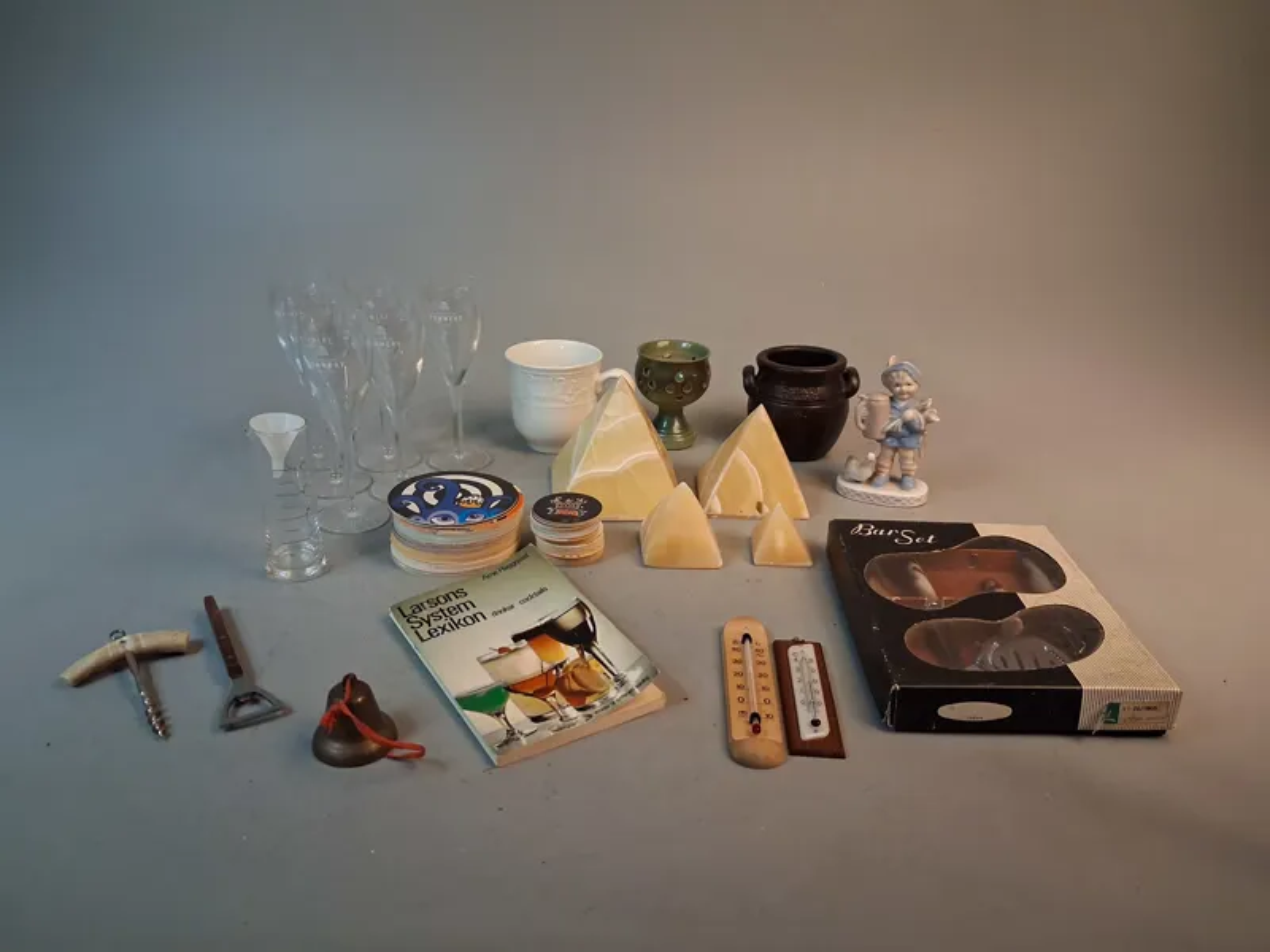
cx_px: 635
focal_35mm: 27
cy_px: 476
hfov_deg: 65.3
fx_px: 991
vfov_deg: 51.4
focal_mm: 4
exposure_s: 1/100
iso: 400
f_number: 1.8
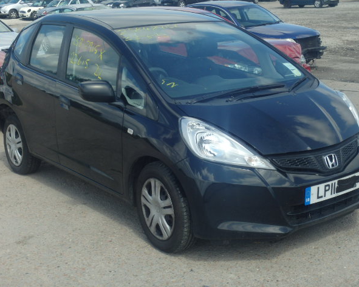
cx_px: 182
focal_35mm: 55
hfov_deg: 34.2
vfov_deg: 27.6
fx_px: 584
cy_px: 143
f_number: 5
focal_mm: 9.4
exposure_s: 1/400
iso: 125
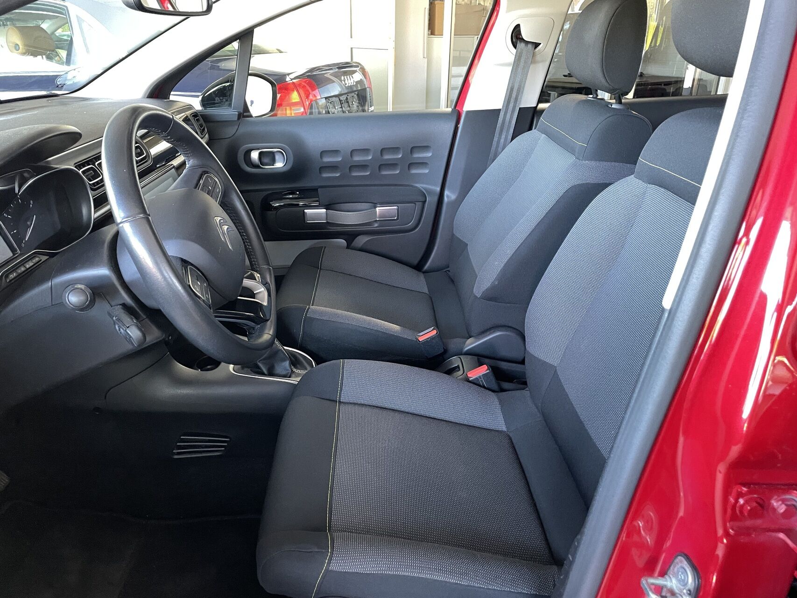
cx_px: 398
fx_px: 599
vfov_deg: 53.1
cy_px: 299
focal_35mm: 26
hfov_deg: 67.3
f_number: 1.6
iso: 400
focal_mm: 4.2
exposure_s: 1/60
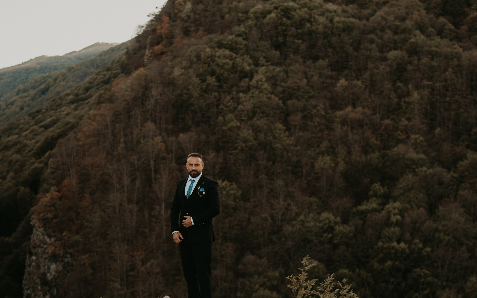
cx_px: 238
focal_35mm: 61
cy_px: 272
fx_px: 793
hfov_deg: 33.5
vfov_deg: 20.8
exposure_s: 1/800
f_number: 2.2
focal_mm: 35
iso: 250
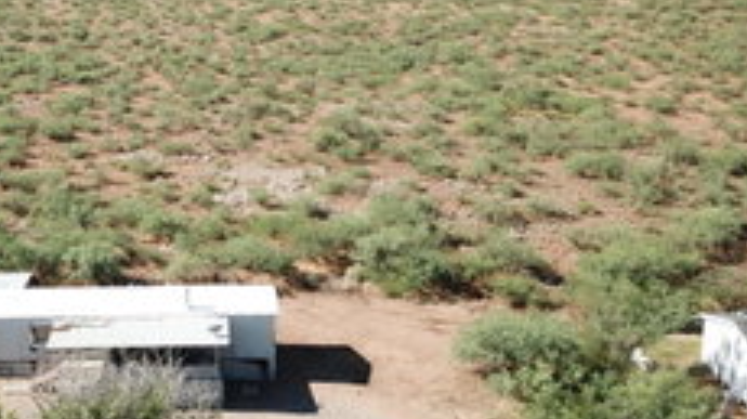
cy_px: 175
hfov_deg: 32.5
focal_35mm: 63
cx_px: 162
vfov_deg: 19.1
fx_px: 1247
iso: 100
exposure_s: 1/770
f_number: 2.2
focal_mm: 4.73
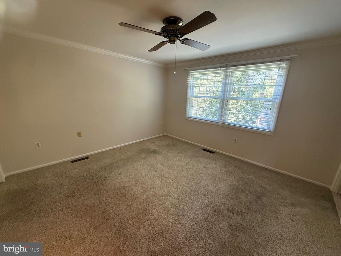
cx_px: 170
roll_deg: -2.4
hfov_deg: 102.1
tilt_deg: -13.3
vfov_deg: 85.7
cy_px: 128
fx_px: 138
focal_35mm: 14
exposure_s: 1/120
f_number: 2.2
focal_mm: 2.22
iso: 400
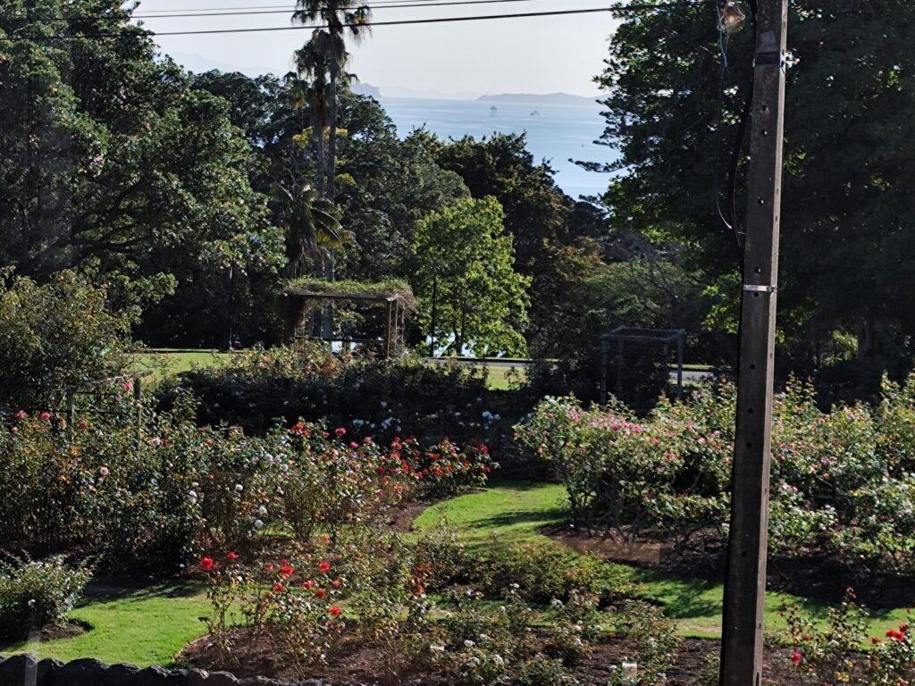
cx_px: 458
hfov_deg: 18.0
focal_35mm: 109
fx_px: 2881
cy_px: 343
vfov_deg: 13.6
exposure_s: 1/1012
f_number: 1.65
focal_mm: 6.14
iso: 50
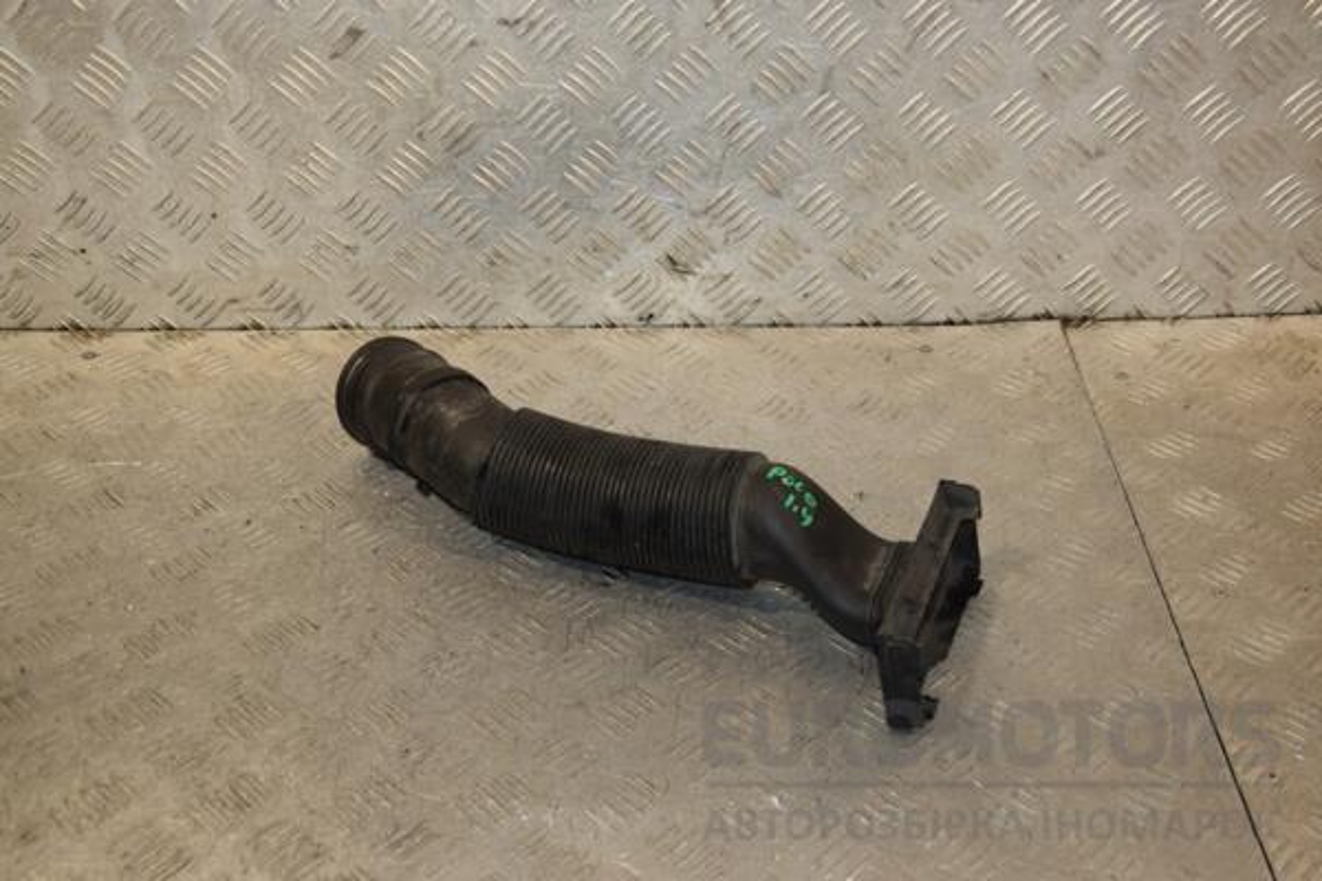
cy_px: 440
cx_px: 661
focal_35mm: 48
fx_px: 1763
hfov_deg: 41.1
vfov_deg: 28.1
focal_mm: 32
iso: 800
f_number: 6.3
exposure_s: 1/200
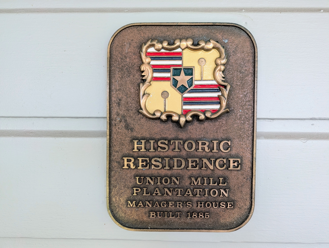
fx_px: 228
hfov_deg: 71.5
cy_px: 124
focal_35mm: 24
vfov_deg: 56.9
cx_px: 164
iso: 204
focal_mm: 6.9
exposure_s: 1/73
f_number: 1.68
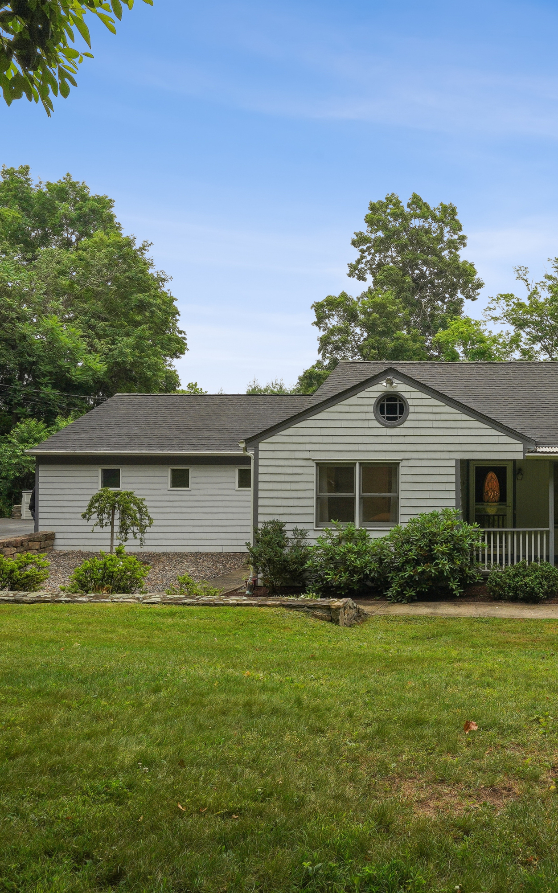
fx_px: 608
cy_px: 441
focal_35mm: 25
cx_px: 518
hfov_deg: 44.2
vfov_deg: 72.6
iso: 400
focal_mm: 16
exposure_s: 1/100
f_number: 13
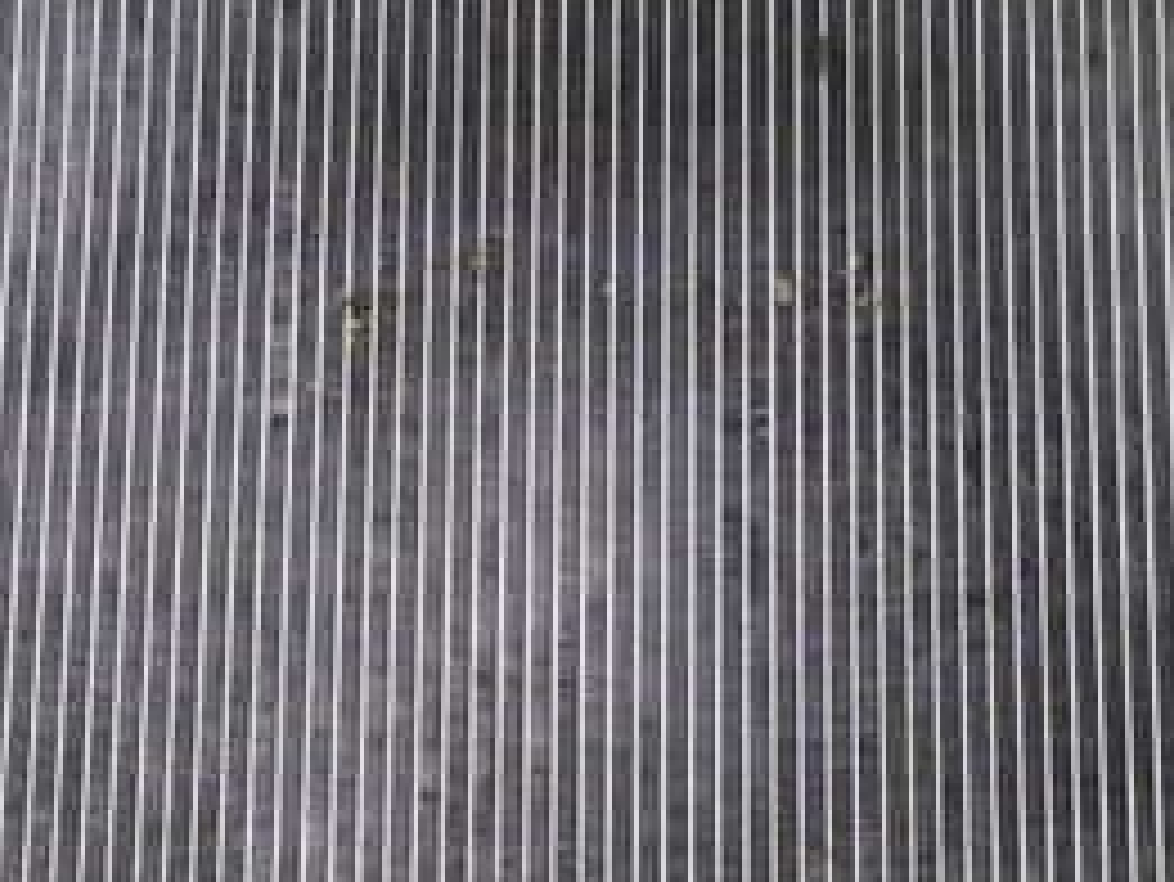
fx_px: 3902
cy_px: 562
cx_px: 612
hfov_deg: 17.1
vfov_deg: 12.9
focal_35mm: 115
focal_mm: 9.01
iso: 800
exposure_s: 1/40
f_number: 3.2
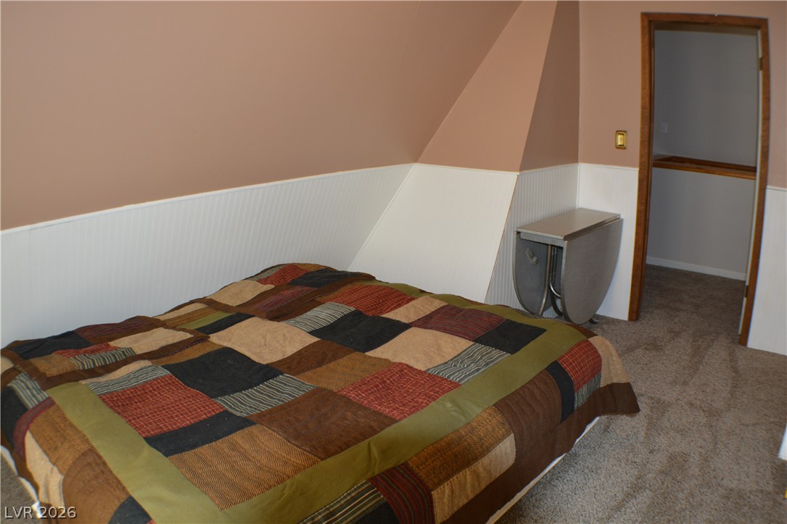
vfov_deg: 34.2
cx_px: 394
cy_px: 262
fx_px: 852
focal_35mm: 39
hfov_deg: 49.6
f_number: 4.2
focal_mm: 26
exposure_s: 1/60
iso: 640
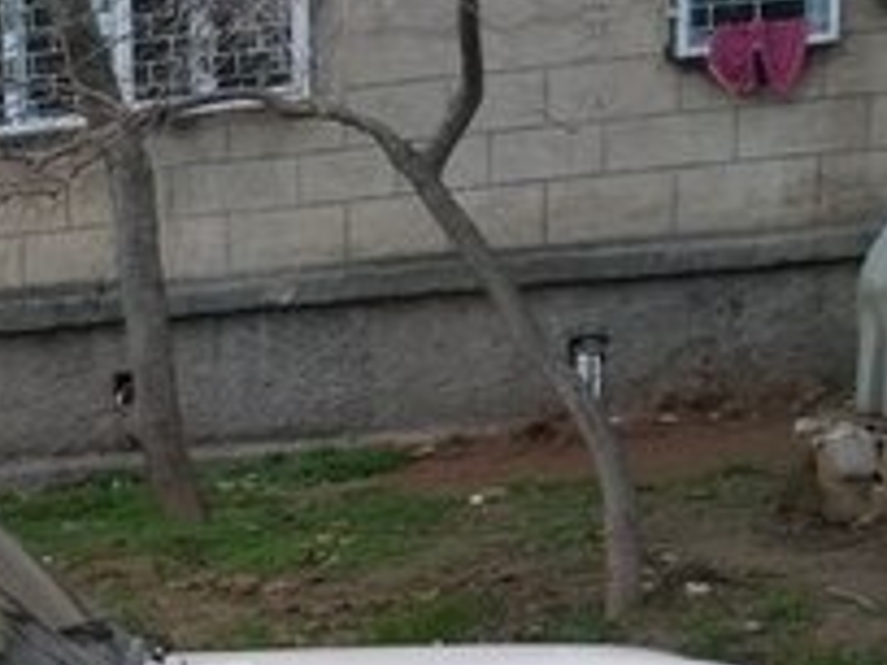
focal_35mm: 68
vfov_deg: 19.2
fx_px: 1742
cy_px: 971
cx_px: -213
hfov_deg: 25.3
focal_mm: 3.57
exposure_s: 1/198
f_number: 2
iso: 100
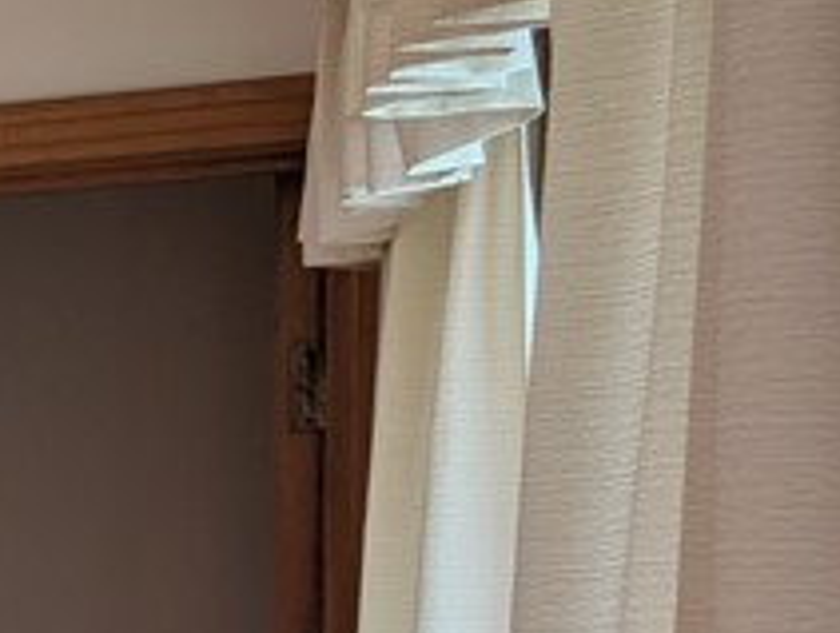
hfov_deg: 13.1
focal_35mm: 116
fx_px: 2820
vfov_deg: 12.5
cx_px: -1133
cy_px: 788
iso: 22
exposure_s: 1/122
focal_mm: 6.9
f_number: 1.68
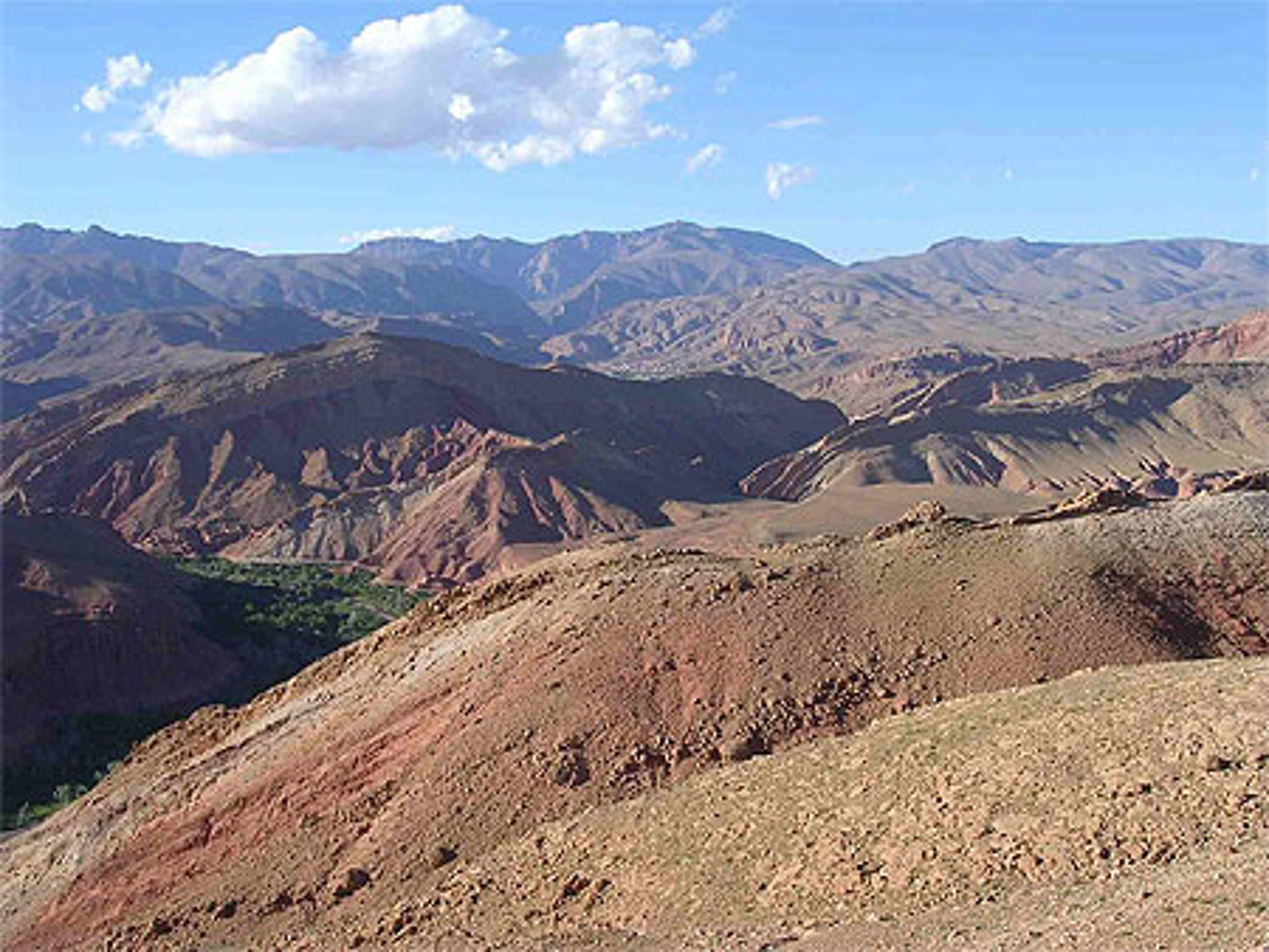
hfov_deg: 43.8
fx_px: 1577
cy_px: 476
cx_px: 634
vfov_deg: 33.6
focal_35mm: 43
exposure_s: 1/199
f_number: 5.9
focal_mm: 6.6
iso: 100
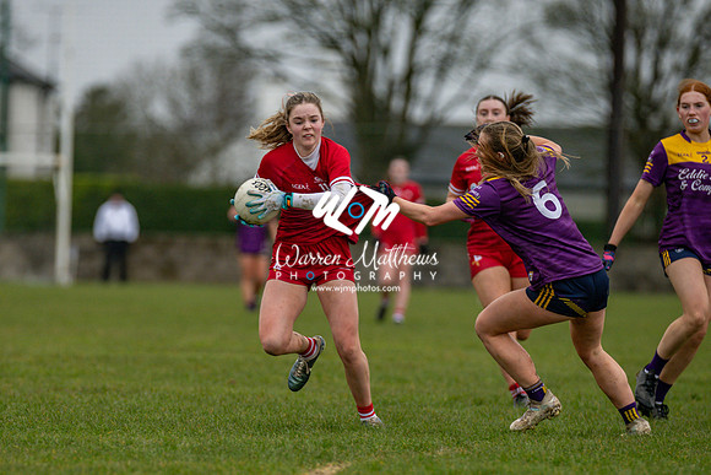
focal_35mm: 360
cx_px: 284
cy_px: 309
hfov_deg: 5.7
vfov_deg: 3.8
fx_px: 7105
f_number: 2.8
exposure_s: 1/1000
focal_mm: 240
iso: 500
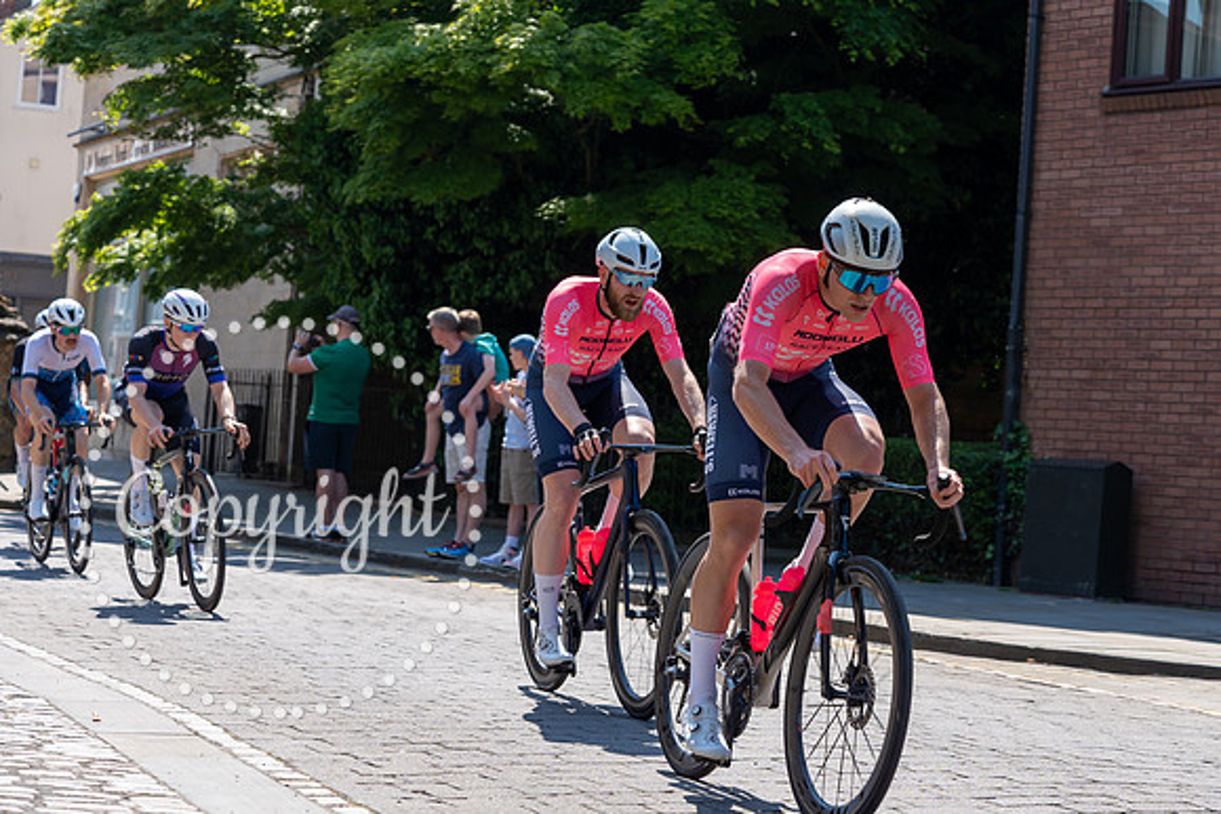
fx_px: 2944
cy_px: 309
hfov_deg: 23.4
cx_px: 774
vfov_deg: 15.7
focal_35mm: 87
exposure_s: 1/800
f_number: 5
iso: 160
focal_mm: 68
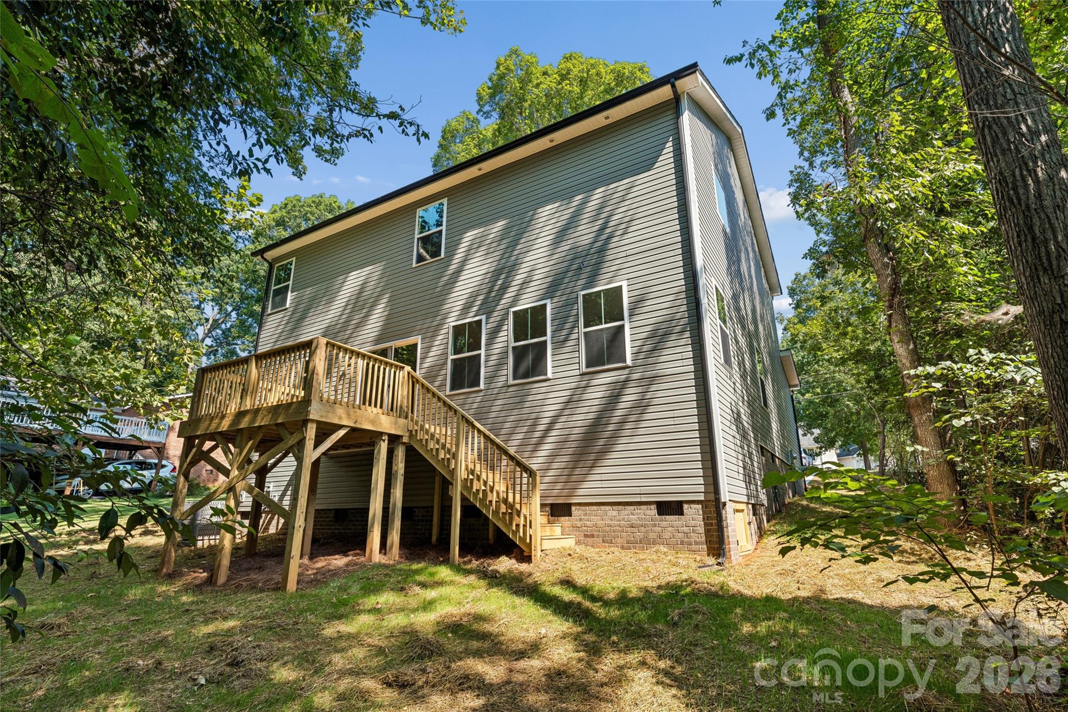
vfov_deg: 68.0
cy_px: 356
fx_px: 528
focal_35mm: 18
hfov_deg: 90.6
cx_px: 534
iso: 200
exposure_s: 1/60
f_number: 13
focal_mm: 17.8
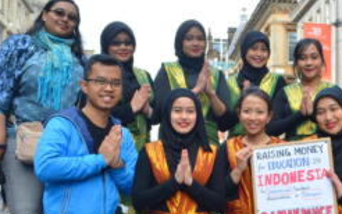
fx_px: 578
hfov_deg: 32.2
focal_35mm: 62
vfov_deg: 21.0
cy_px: 129
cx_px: 263
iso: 160
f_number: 8
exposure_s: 1/60
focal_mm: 20
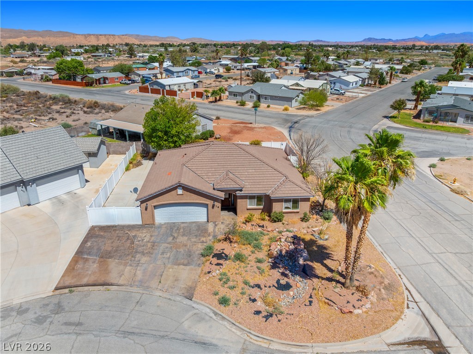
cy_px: 177
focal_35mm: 24
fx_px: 328
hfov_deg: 71.6
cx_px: 236
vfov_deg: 56.7
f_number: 2.8
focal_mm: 12.29
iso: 100
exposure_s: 1/240
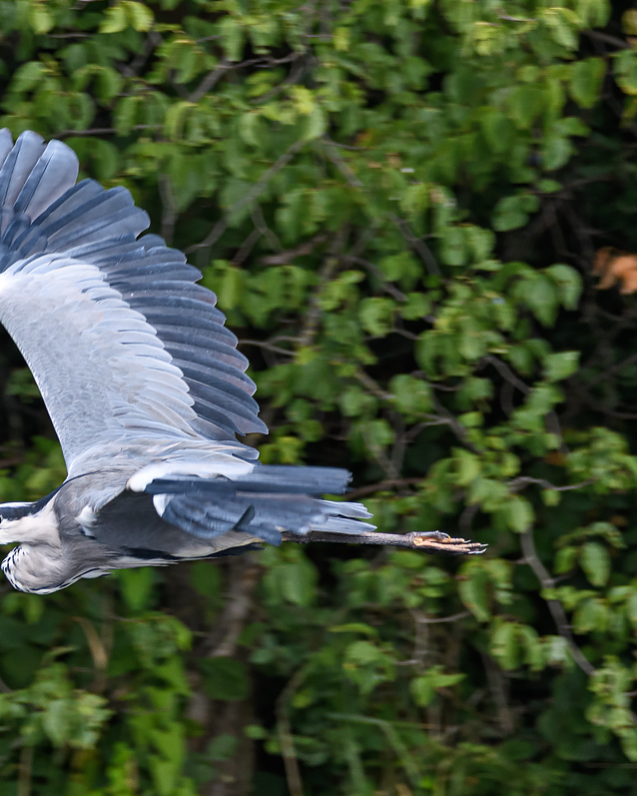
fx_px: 29941
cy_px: 398
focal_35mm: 1271
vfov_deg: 1.5
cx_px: 59
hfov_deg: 1.2
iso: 400
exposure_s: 1/640
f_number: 7.1
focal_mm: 600
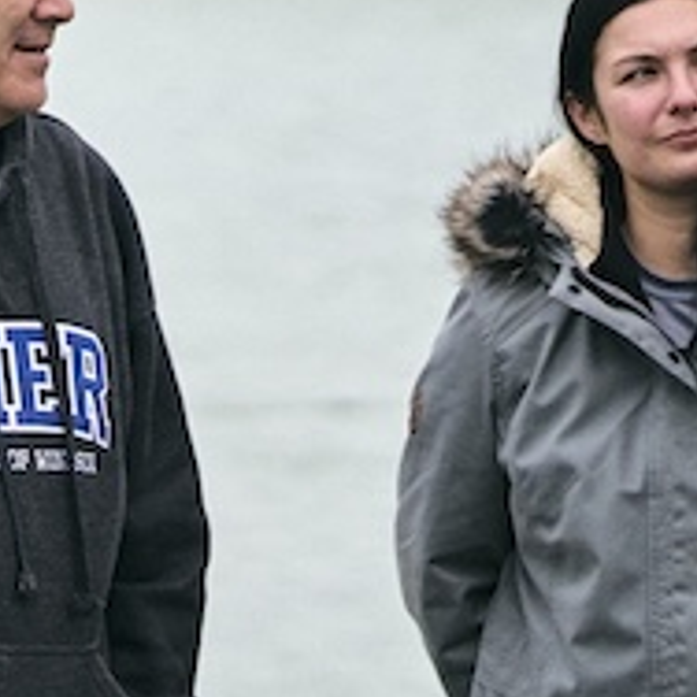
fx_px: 9841
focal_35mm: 432
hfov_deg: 4.1
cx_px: -35
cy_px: -430
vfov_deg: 4.0
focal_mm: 85
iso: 500
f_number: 2.5
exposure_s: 1/8000
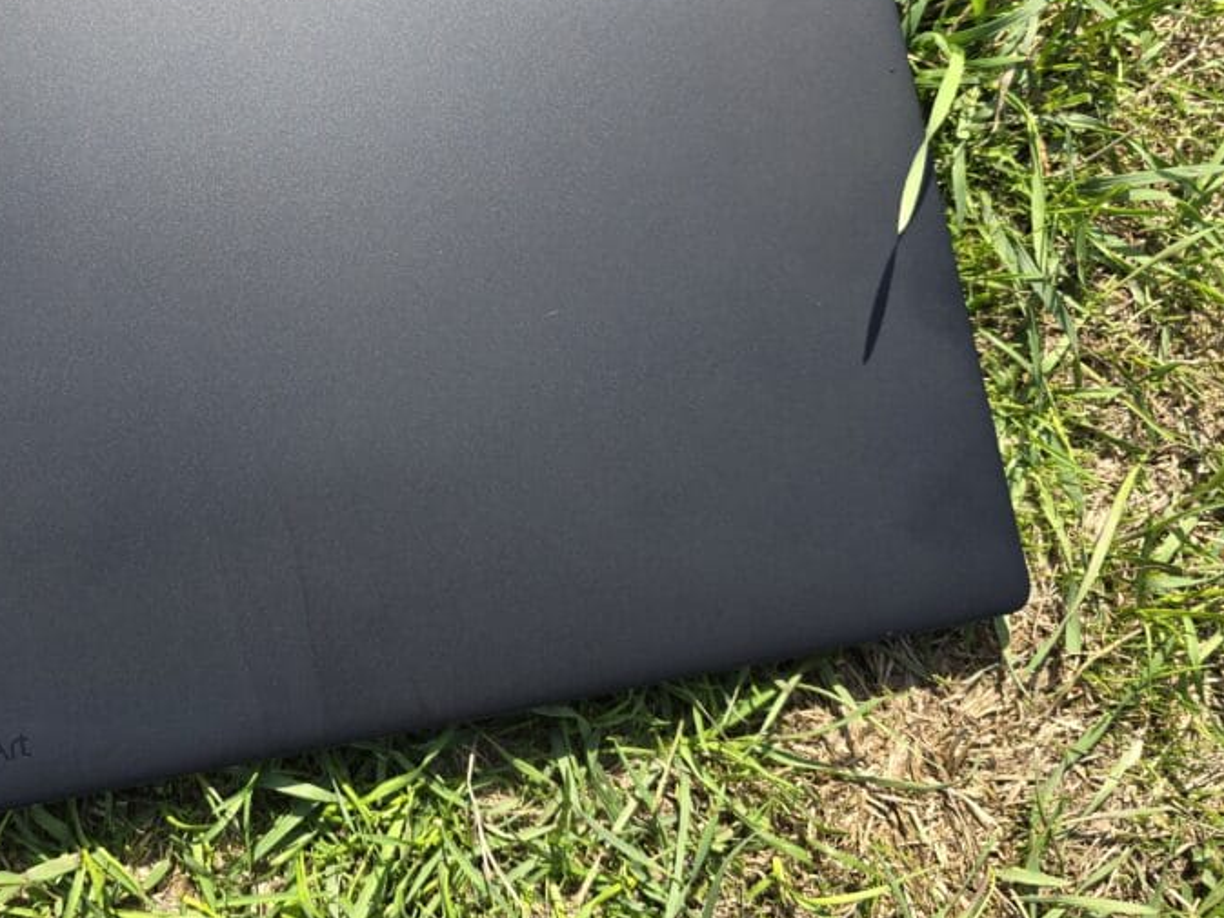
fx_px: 1238
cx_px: 326
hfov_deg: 50.7
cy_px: 293
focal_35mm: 35
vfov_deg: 40.1
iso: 12
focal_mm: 6.3
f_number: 1.7
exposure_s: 1/382
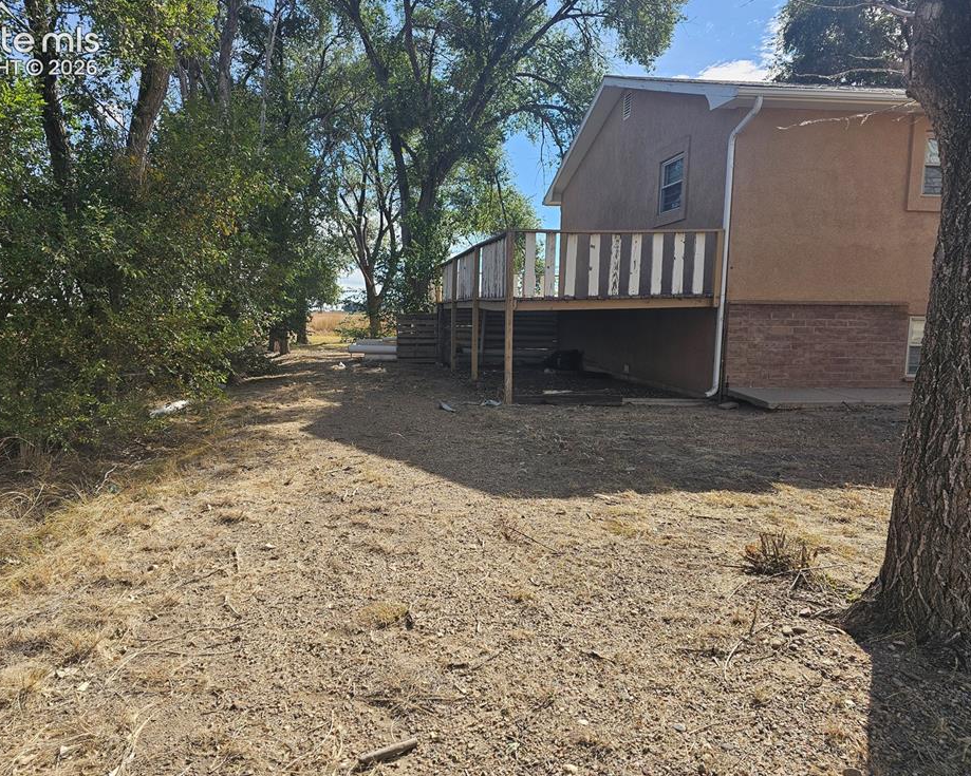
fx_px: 718
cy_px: 387
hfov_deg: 67.9
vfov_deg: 56.8
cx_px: 434
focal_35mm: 25
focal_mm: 6.3
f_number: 1.7
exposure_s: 1/554
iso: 16
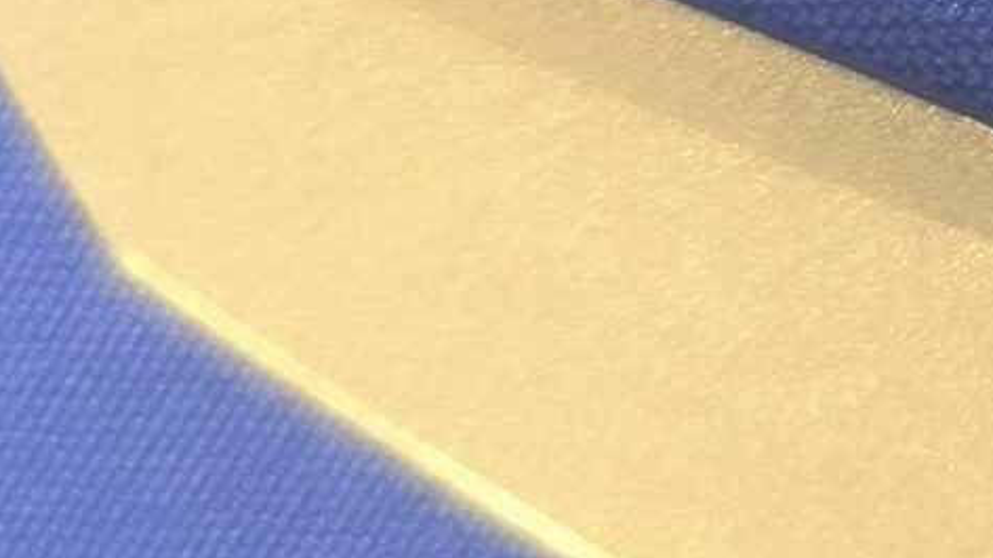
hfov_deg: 14.3
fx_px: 3579
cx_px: 1681
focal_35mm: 136
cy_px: -653
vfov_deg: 8.3
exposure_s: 1/25
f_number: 1.65
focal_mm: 6.14
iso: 1000
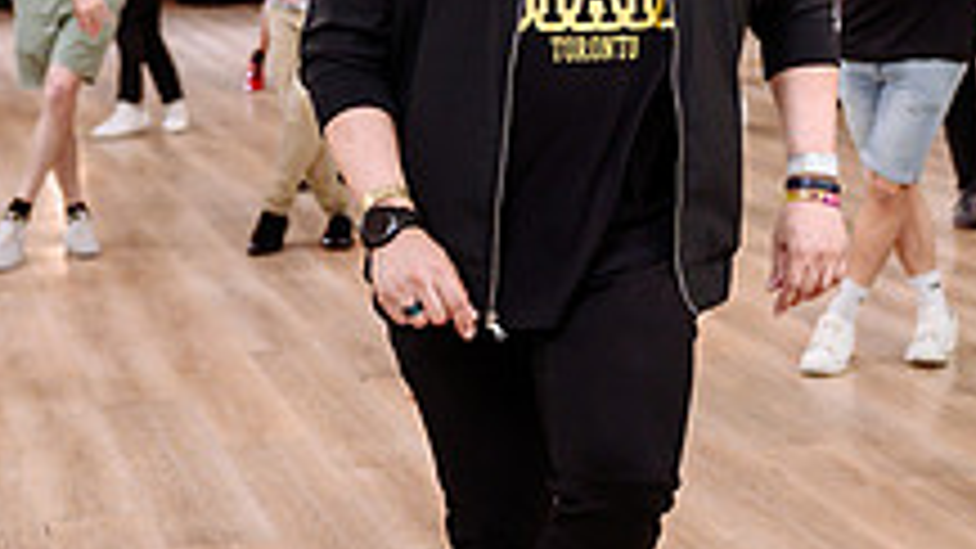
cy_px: 176
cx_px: 415
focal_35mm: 94
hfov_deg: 22.7
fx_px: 2432
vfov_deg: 12.9
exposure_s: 1/250
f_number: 2.8
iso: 1000
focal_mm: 31
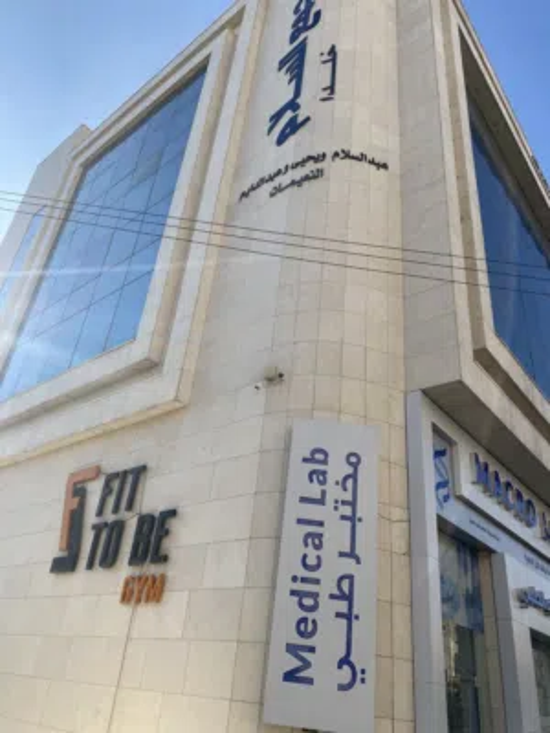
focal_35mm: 26
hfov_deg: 53.1
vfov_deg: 67.3
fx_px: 551
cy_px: 366
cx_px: 275
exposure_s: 1/2688
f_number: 1.8
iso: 32
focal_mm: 4.25
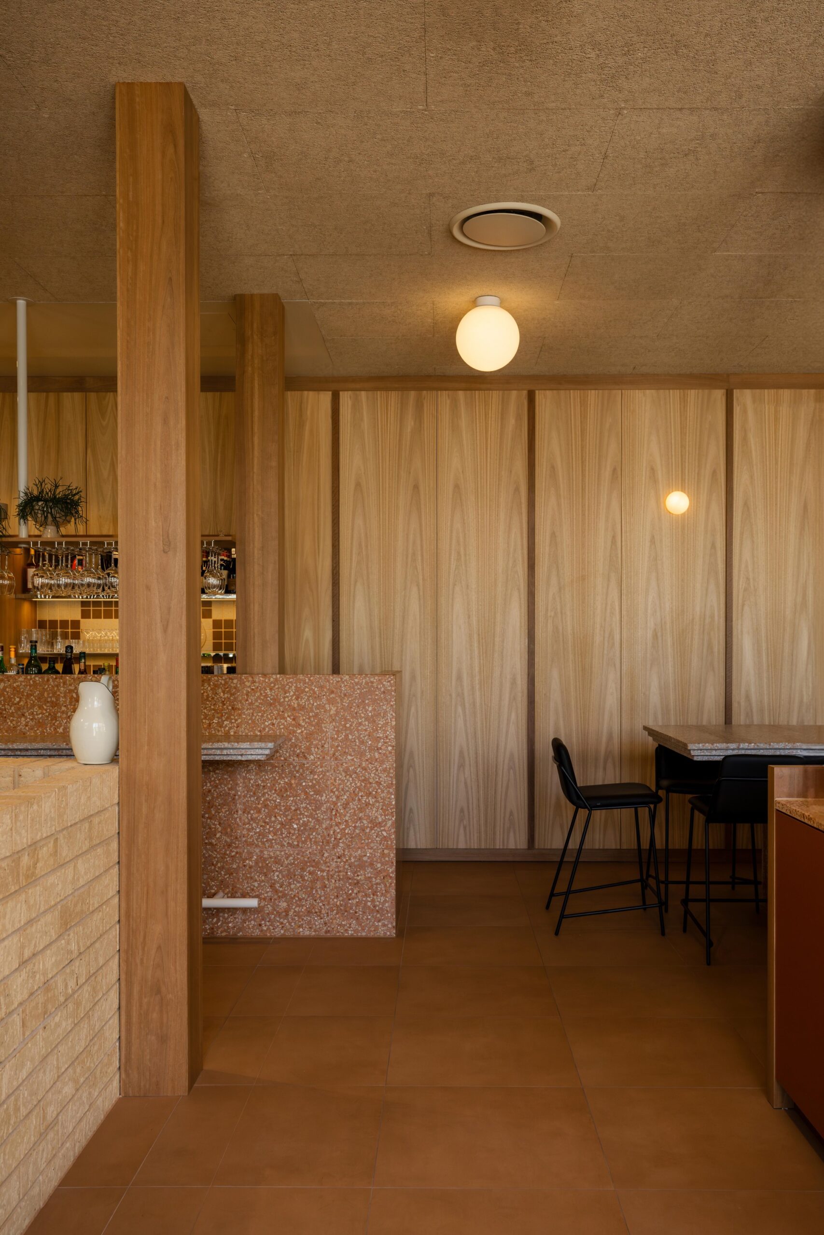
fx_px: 1047
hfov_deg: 43.0
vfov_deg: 61.1
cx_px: 412
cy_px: 618
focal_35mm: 30
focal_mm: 30.5
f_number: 5
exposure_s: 1/100
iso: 640
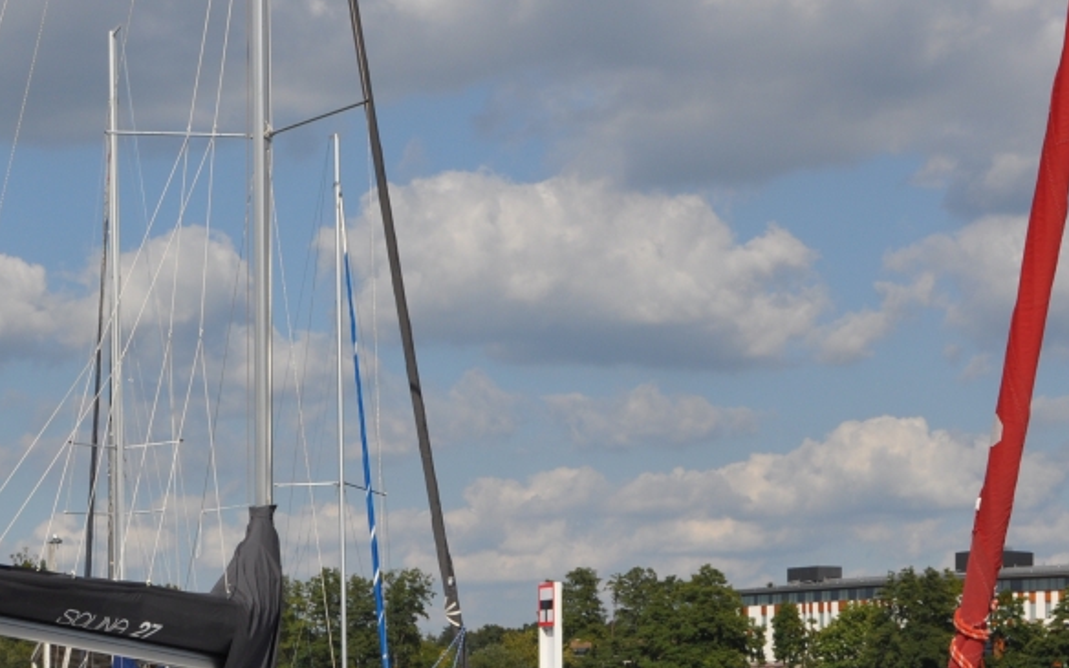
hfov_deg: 19.2
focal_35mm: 107
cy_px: 608
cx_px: 187
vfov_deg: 12.1
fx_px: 3117
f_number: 11
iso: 200
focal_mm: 34
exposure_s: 1/500
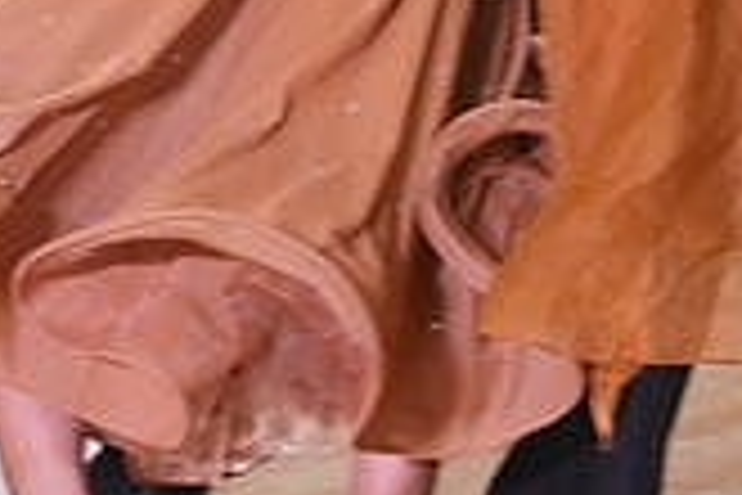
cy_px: -450
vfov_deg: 2.3
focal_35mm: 593
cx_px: 331
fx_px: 12221
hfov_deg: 3.5
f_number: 6.3
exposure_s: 1/200
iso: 4000
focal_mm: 169
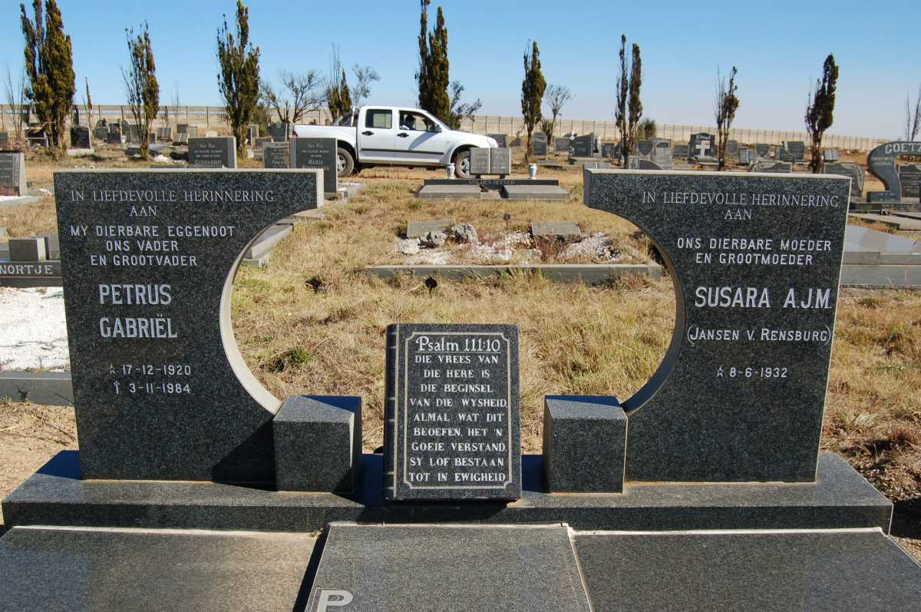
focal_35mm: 33
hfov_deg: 57.3
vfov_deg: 39.9
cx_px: 460
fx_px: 843
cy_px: 306
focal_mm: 22
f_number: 6.3
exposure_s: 1/400
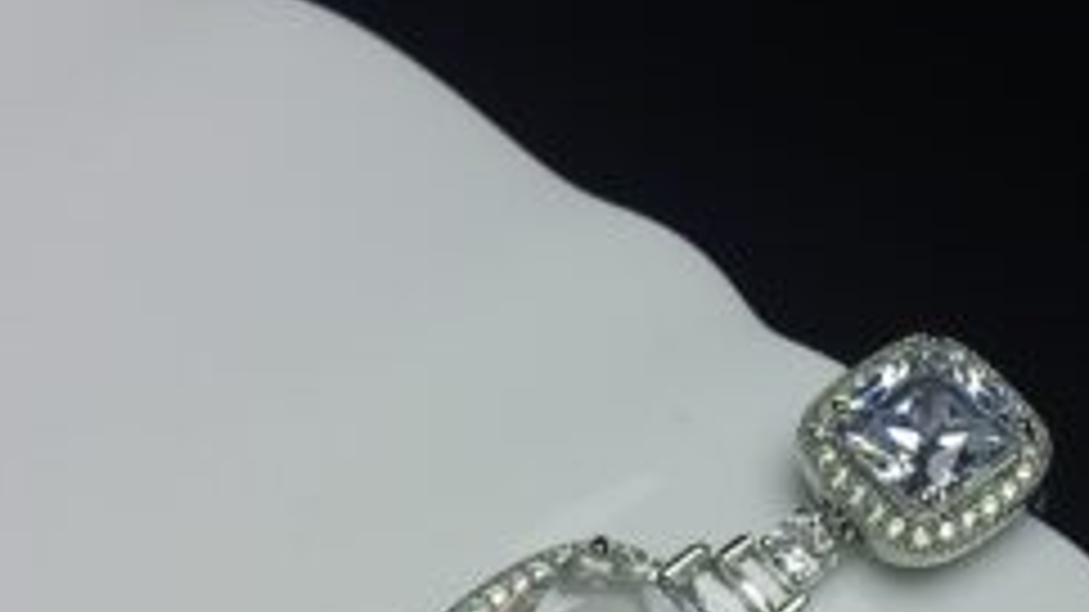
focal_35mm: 103
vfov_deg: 11.4
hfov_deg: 20.5
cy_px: 812
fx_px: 2974
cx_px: 855
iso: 50
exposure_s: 1/183
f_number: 1.8
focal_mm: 3.98
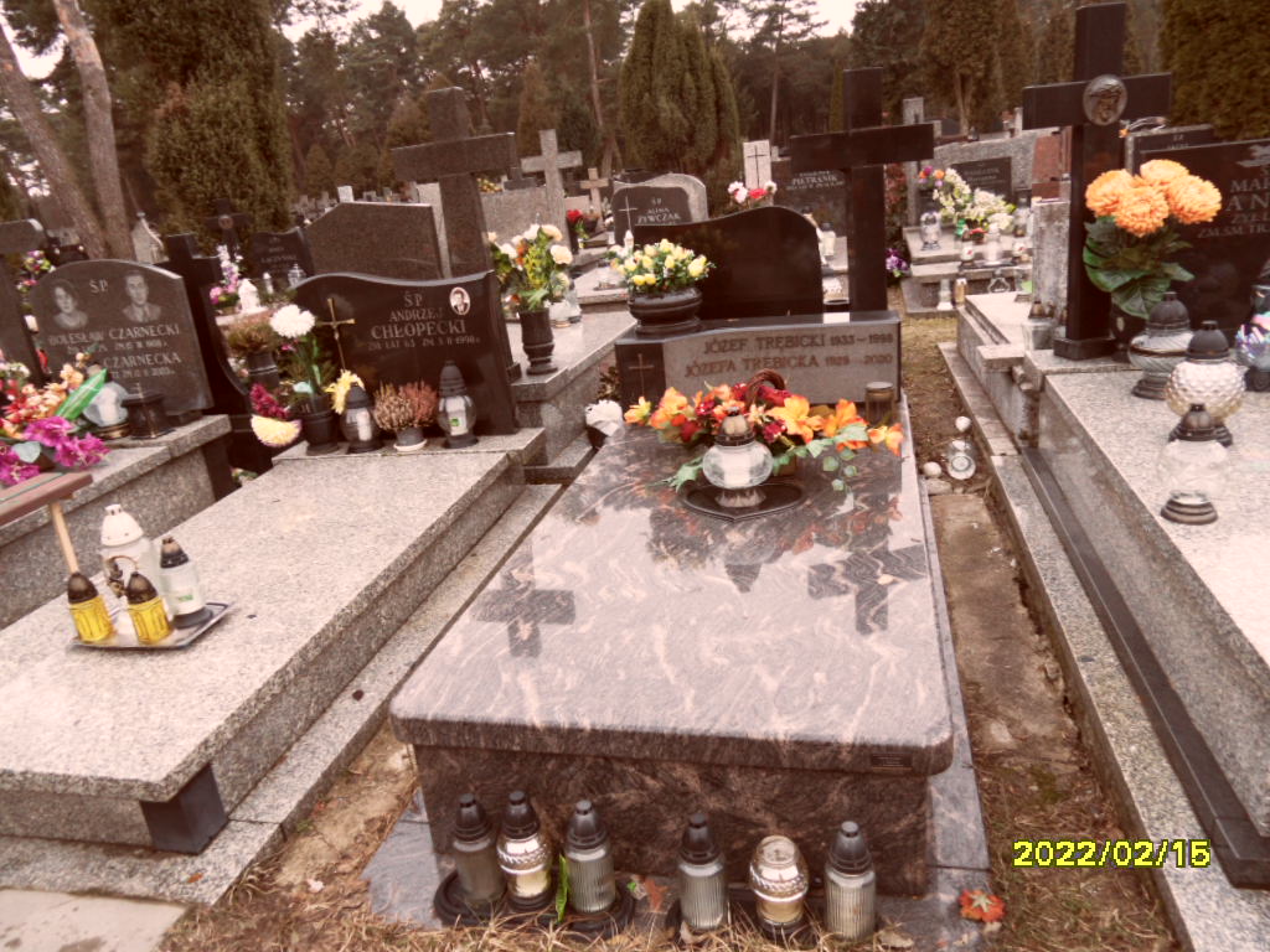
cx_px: 635
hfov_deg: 71.6
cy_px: 476
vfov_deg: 56.8
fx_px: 881
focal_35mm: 24
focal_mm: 3.9
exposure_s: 1/45
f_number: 3.2
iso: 100
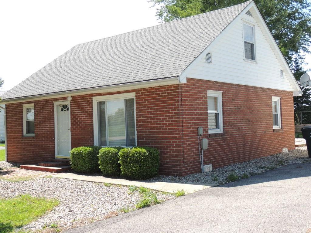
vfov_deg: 33.6
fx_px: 386
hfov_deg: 43.9
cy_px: 116
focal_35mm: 43
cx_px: 156
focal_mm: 7.6
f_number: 3.4
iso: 100
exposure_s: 1/400
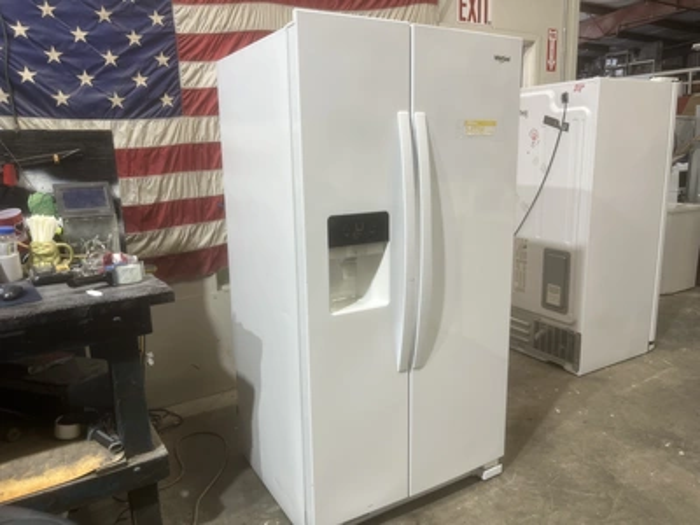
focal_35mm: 26
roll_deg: +1.4
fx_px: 526
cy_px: 262
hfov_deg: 67.3
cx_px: 350
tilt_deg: -10.3
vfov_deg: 53.1
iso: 64
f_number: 1.6
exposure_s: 1/60
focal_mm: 5.1
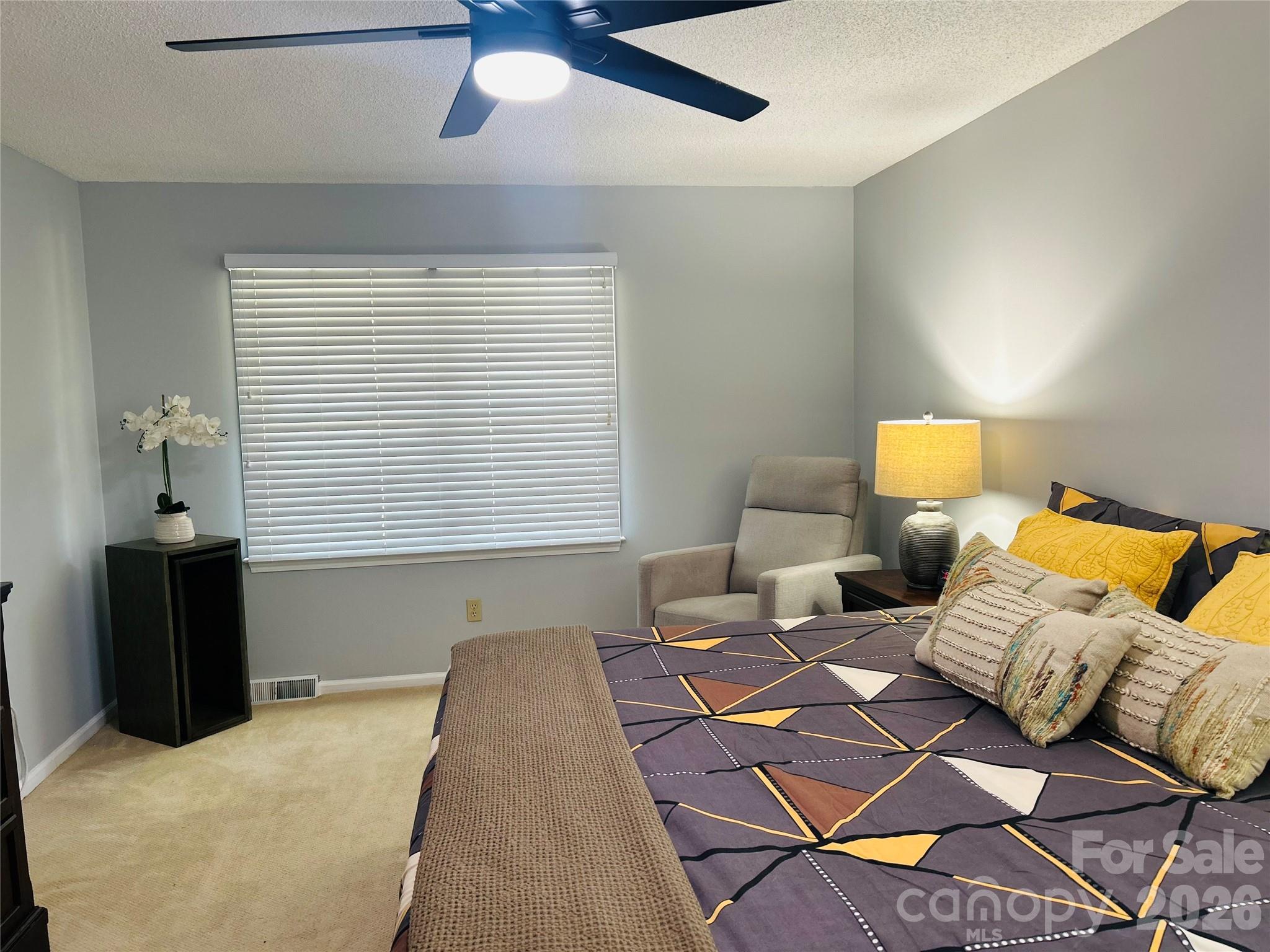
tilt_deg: -5.0
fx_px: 954
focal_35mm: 26
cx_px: 635
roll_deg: +1.1
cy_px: 476
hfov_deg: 67.3
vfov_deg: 53.1
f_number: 1.5
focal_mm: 5.7
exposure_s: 1/60
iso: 80
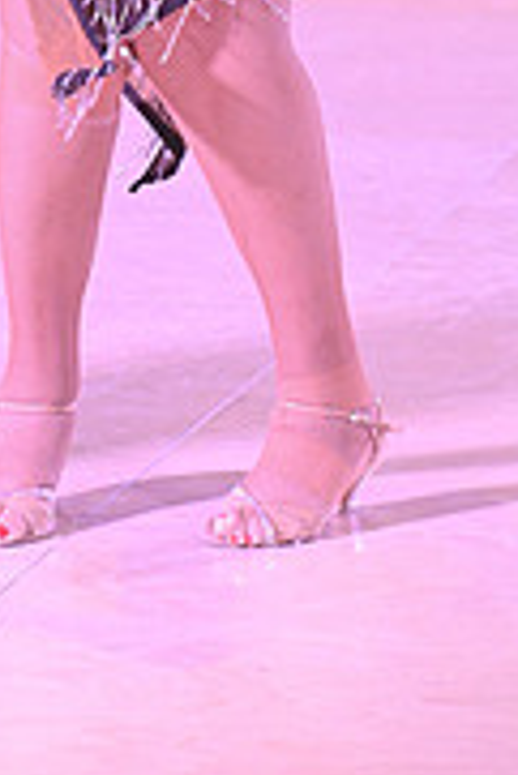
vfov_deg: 6.2
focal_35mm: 326
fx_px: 7022
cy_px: -415
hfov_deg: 4.2
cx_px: -255
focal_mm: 102
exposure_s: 1/400
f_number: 5.6
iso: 5000
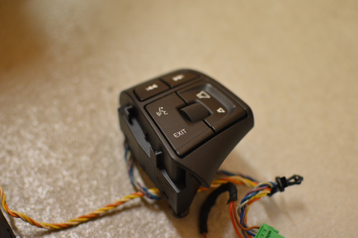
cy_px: 119
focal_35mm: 52
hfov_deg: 37.9
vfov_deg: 25.7
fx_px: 522
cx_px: 179
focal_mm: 35
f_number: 2.2
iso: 800
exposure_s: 1/125
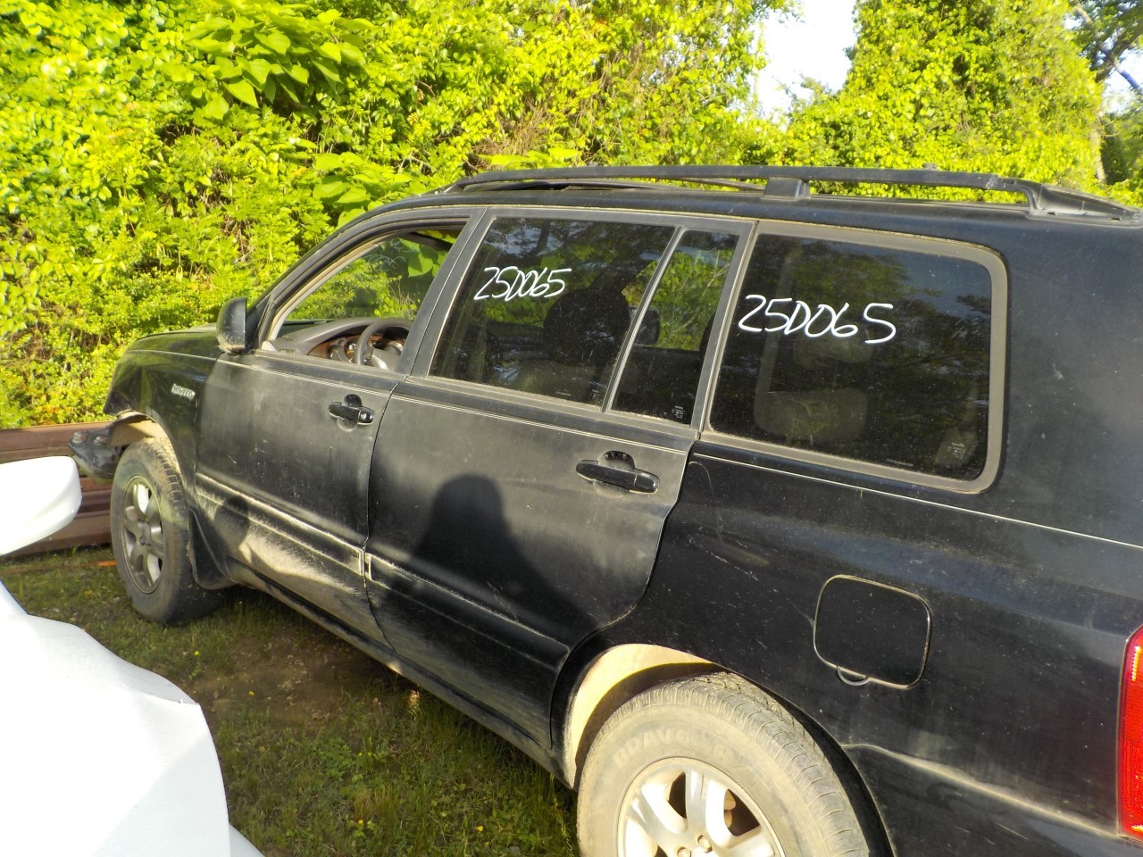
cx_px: 572
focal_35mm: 30
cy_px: 428
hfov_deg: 60.0
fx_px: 991
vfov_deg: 46.8
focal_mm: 4.1
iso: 125
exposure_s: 1/250
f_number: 3.3
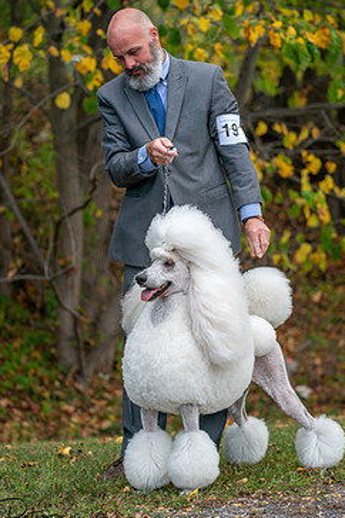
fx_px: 1426
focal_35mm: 99
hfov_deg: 13.8
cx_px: 170
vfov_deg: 20.6
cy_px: 236
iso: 160
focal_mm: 80
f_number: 2.8
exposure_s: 1/800
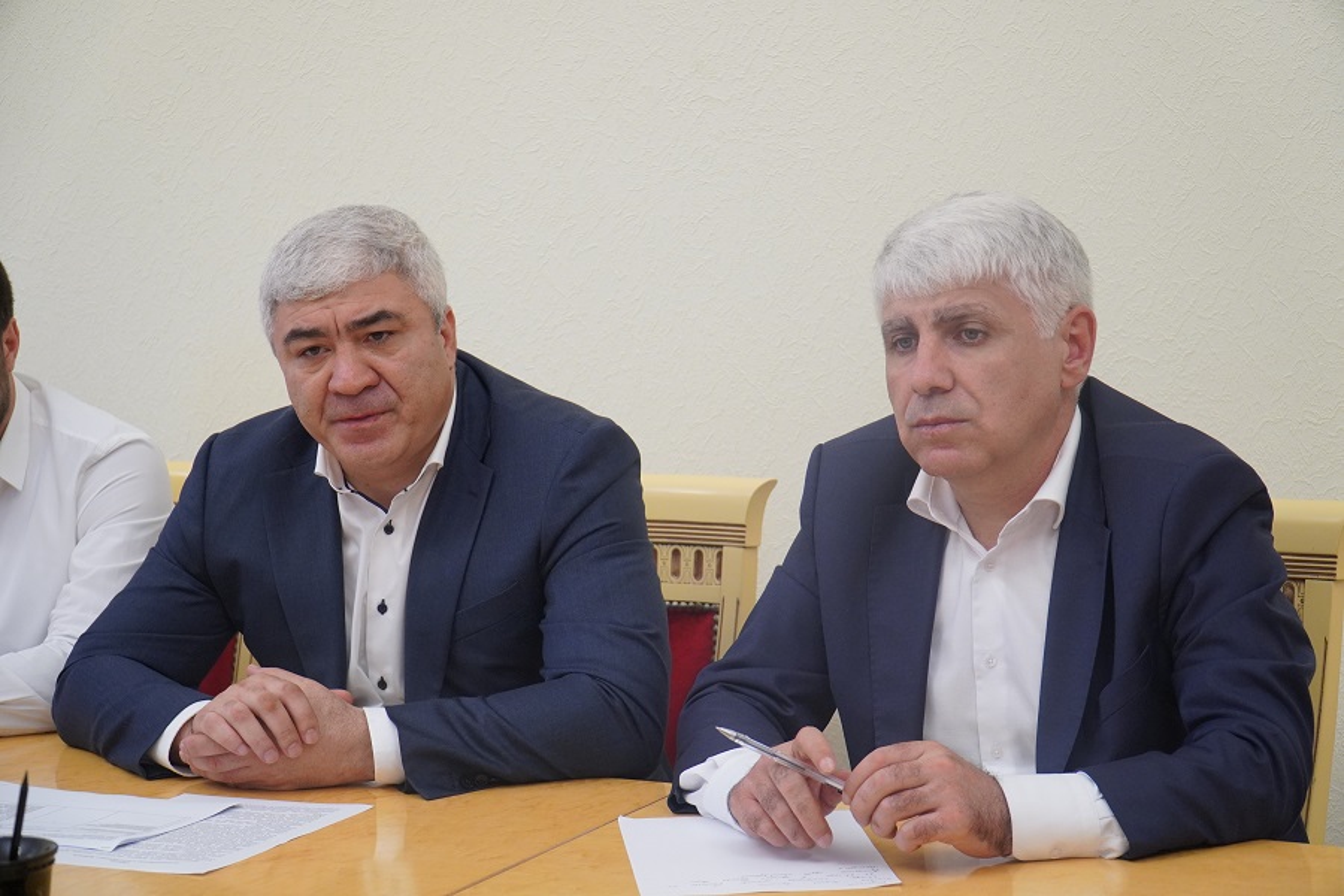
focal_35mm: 68
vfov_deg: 20.2
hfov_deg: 29.9
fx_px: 2520
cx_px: 672
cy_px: 448
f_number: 4
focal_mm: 45
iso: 1250
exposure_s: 1/160
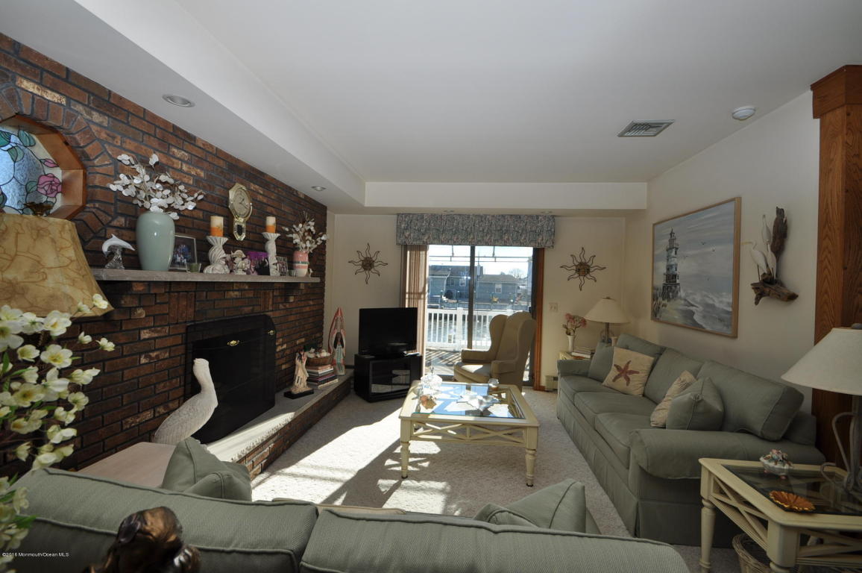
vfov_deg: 77.2
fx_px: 359
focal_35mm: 15
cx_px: 431
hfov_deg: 100.5
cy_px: 286
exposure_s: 1/200
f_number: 7.1
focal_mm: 10
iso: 200
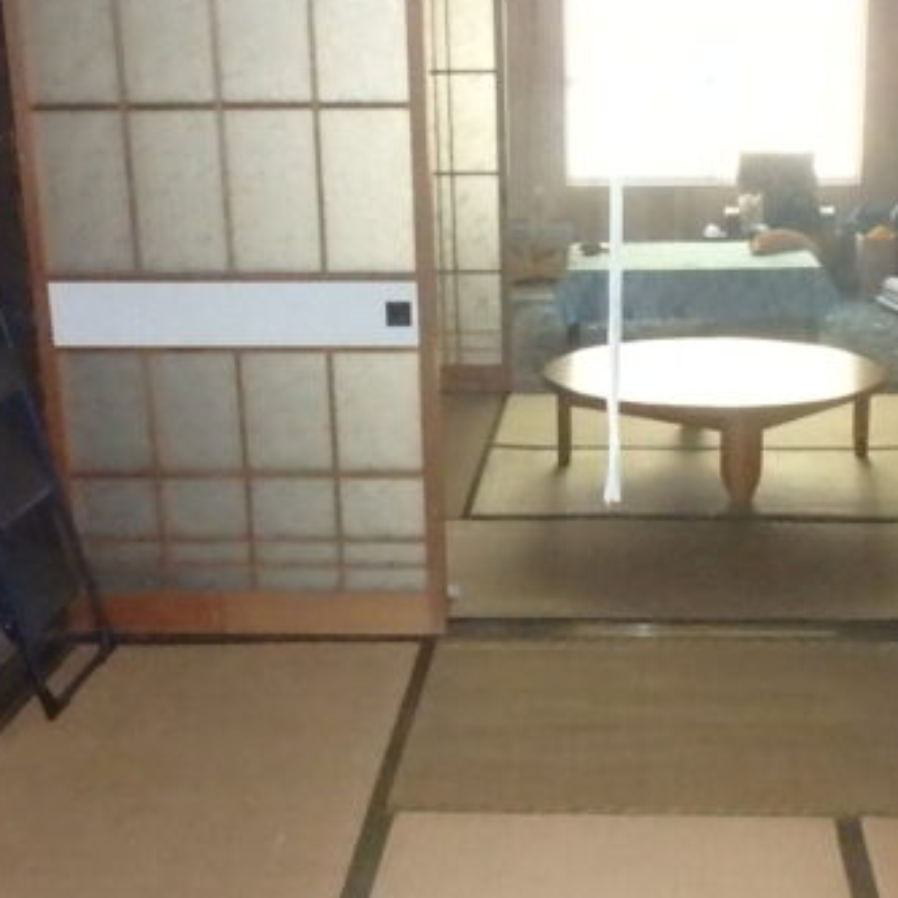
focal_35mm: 57
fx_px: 1673
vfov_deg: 29.7
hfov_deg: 29.8
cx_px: 609
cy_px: 628
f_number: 6
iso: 1600
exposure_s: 1/30
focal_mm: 3.7
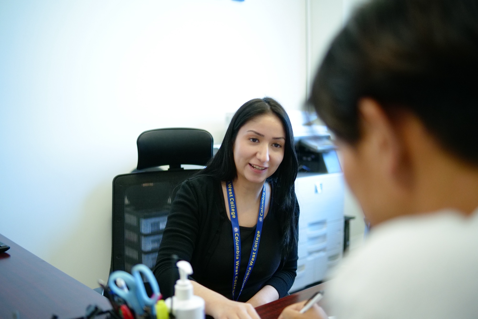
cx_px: 239
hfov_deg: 54.4
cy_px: 160
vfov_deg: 37.8
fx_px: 465
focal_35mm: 35
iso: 16000
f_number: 2
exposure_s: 1/1000
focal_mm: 35
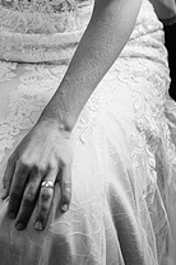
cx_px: 96
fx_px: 684
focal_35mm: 93
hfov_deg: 14.7
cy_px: -17
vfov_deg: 21.0
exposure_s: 1/200
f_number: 2.8
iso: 500
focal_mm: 43
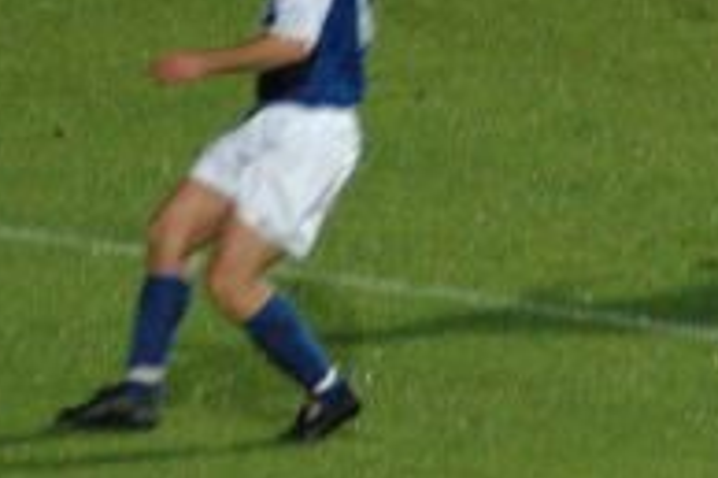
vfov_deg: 1.5
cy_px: -389
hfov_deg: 2.3
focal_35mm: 899
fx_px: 17916
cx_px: 829
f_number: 4.5
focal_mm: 145
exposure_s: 1/90
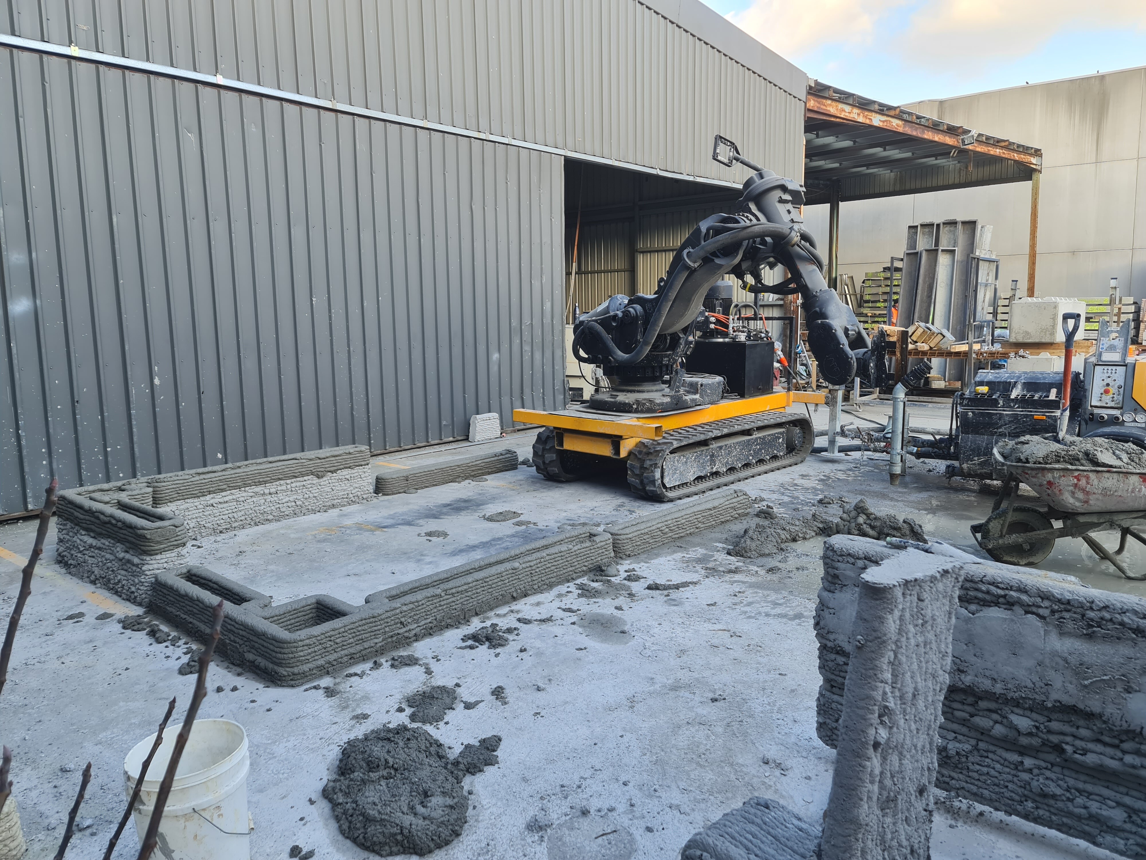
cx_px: 573
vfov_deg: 54.9
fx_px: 828
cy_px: 430
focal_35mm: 25
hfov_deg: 69.4
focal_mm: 7
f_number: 1.8
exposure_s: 1/100
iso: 50
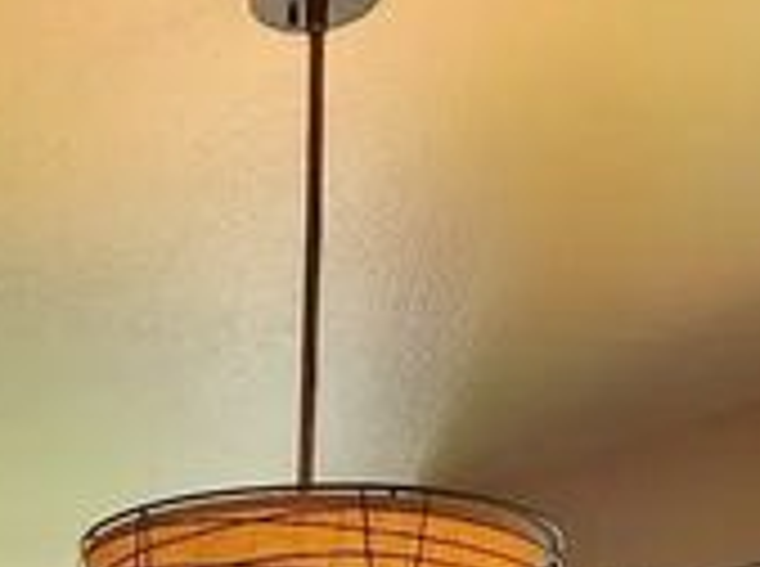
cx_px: -103
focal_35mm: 79
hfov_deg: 23.1
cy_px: 1246
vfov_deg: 14.3
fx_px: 1731
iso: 80
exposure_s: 1/60.2
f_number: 2.2
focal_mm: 2.2
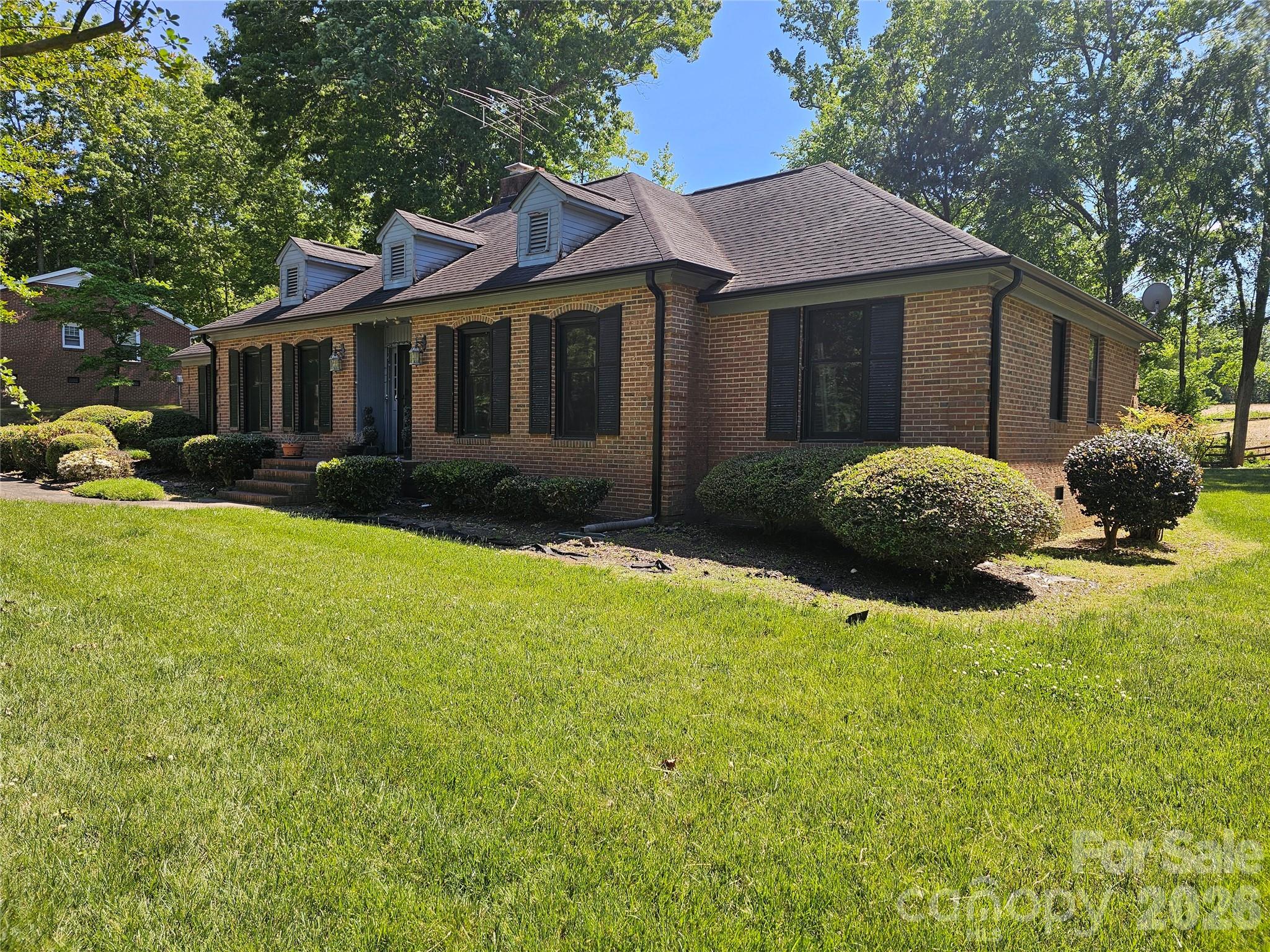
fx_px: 844
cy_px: 476
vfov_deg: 58.9
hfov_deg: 73.9
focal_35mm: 23
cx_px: 635
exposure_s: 1/249
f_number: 1.7
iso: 10
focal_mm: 6.3
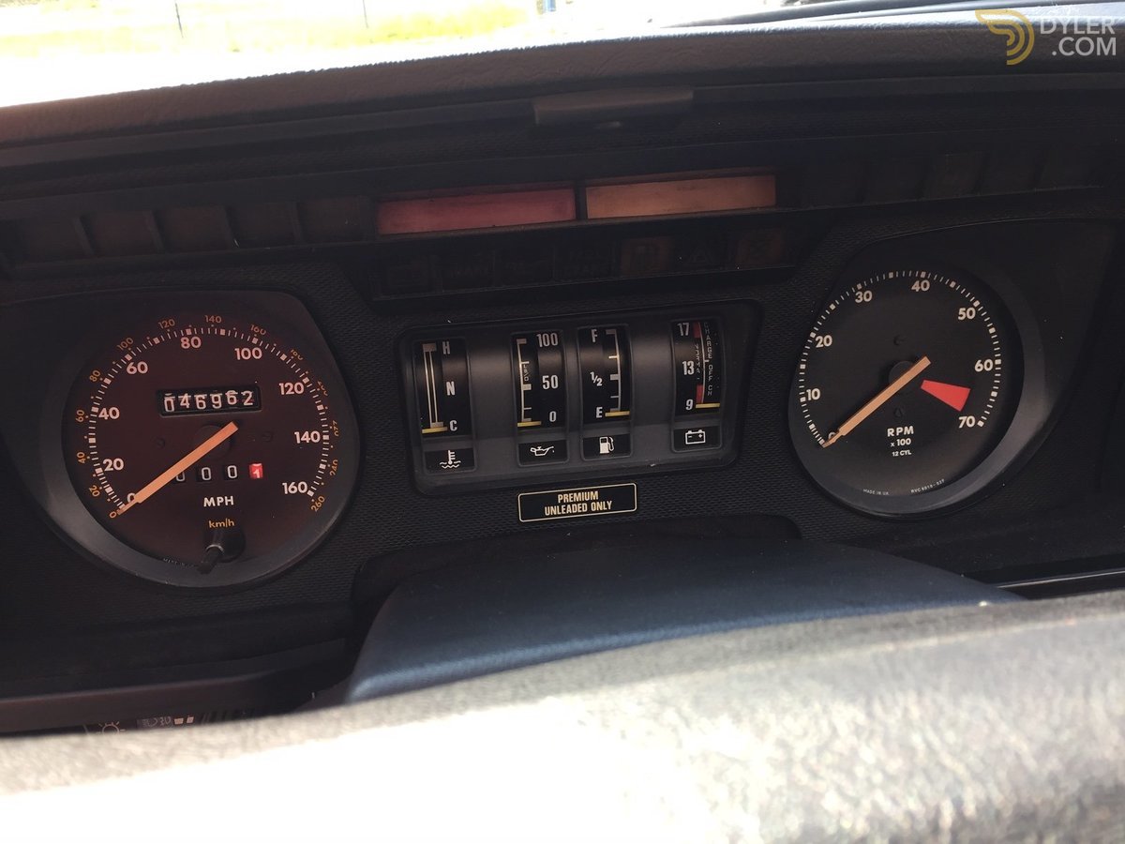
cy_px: 422
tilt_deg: -24.2
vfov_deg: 48.2
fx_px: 942
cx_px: 562
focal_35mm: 29
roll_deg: +0.5
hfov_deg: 61.7
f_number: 2.2
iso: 32
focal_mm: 4.15
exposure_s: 1/121
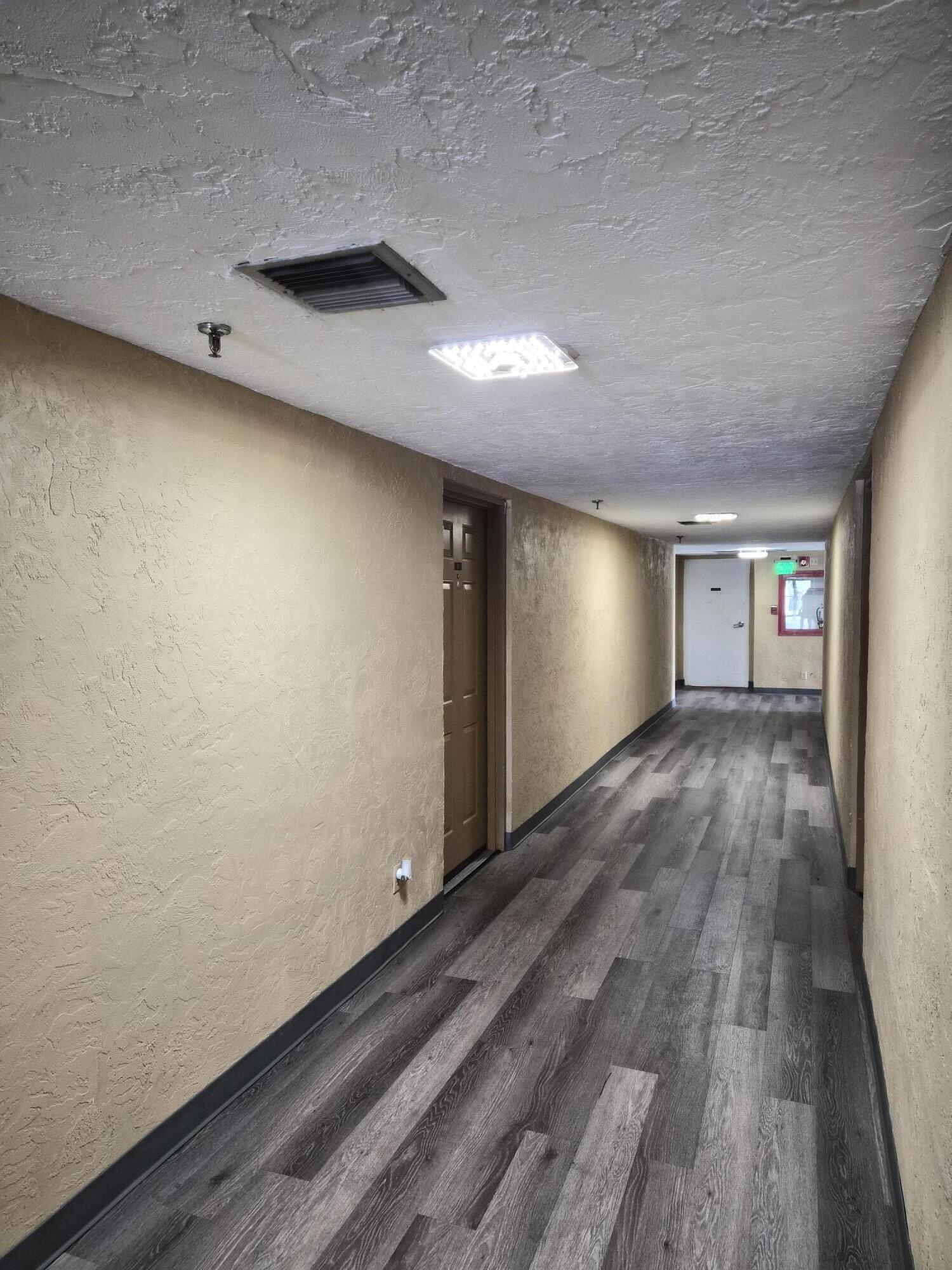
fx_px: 843
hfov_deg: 58.9
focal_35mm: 23
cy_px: 635
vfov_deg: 73.9
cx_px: 476
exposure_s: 1/120
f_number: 1.8
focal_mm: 5.4
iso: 800
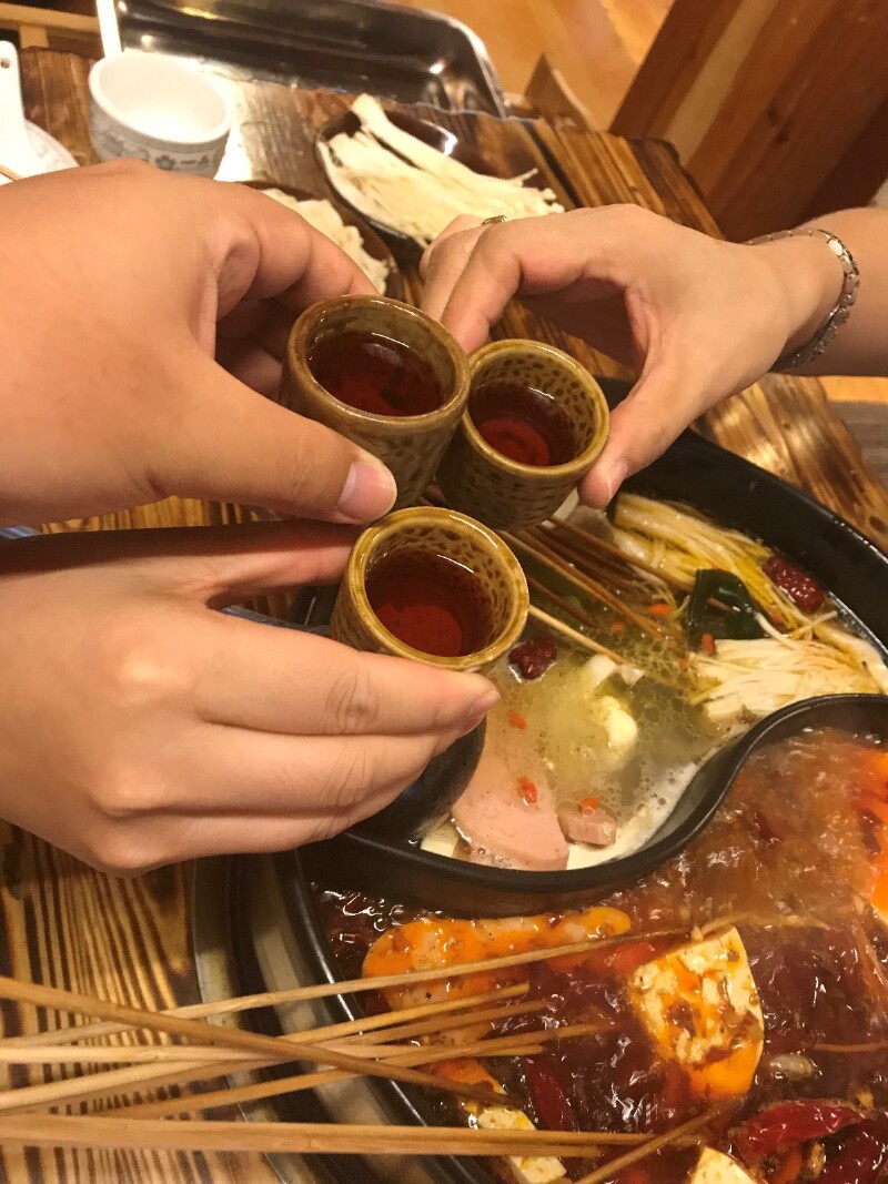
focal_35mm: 28
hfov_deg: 49.7
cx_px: 444
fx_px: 958
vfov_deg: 63.4
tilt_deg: -51.1
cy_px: 592
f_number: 1.8
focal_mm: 3.99
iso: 100
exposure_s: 1/9
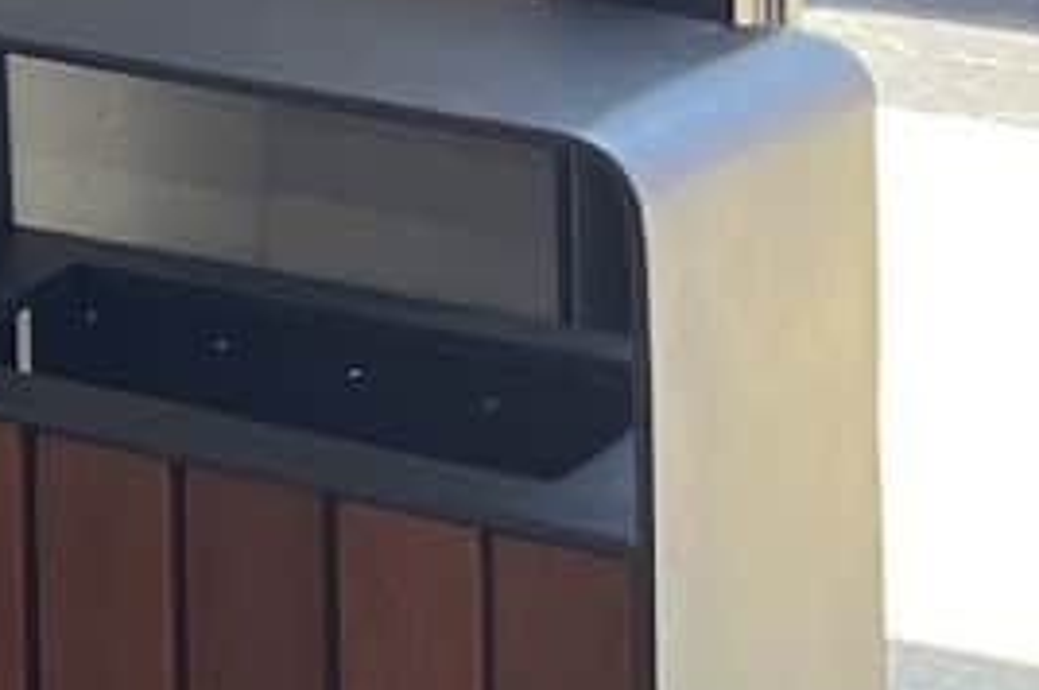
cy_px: -1562
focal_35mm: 194
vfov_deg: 6.3
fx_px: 5592
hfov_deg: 8.4
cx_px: -2353
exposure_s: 1/123
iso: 64
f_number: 1.6
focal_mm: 5.1
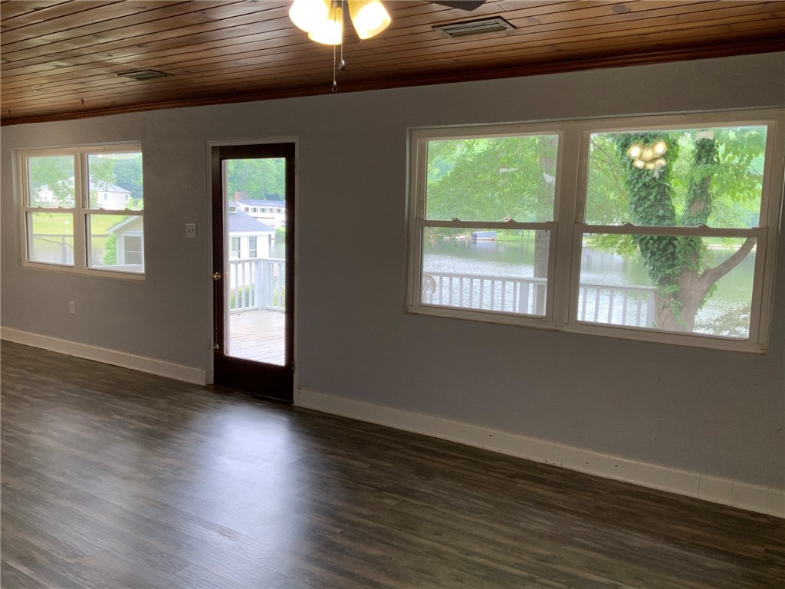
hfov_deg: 61.7
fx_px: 658
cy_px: 294
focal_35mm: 29
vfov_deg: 48.2
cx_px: 392
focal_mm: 3
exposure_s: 1/60
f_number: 1.8
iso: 40
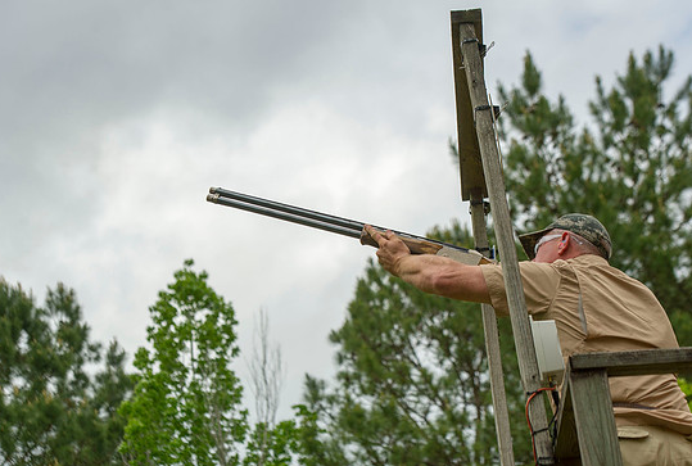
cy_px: 272
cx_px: 403
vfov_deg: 11.5
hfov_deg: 17.0
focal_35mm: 120
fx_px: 2314
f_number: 5
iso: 200
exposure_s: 1/2000
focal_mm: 95
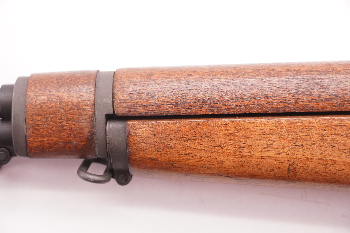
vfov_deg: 16.2
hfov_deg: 24.2
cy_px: 116
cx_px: 175
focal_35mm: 84
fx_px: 816
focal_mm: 56
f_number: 5.6
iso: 800
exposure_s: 1/125
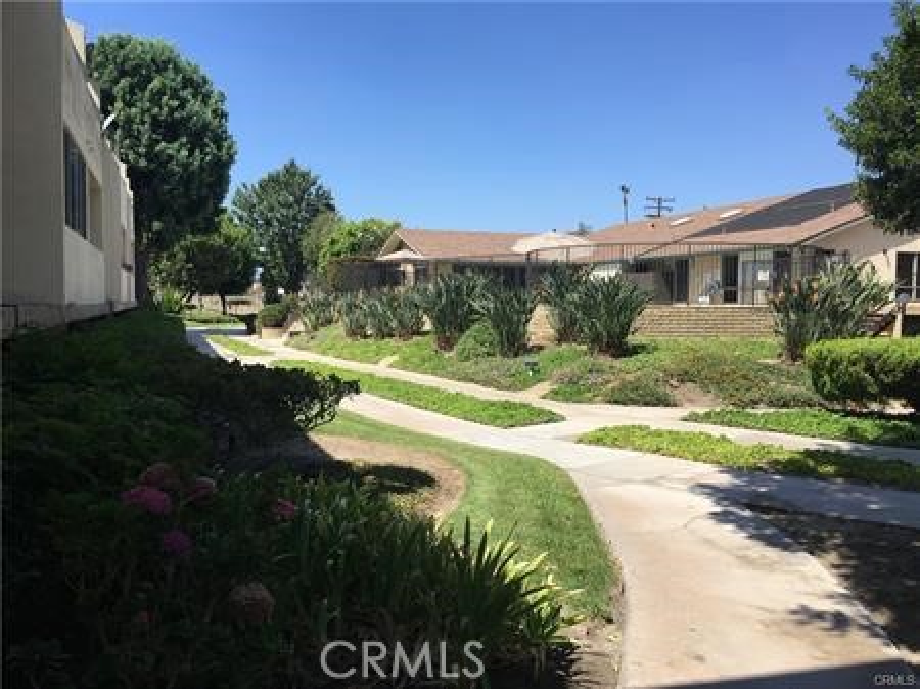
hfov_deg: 61.7
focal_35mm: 29
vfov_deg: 48.2
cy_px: 344
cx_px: 460
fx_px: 770
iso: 25
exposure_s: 1/1012
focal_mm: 4.15
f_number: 2.2
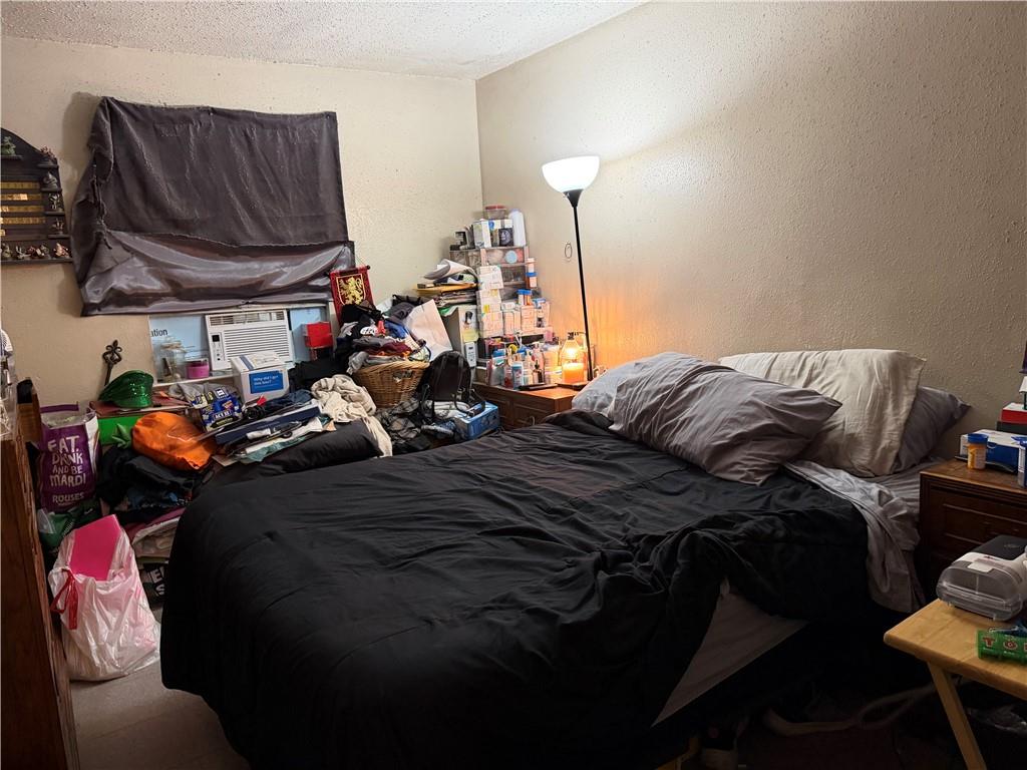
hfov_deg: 71.6
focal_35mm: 24
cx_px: 514
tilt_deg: -9.1
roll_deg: +3.4
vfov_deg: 56.8
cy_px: 385
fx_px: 712
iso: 400
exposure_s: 1/60
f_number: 1.78
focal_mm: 6.76
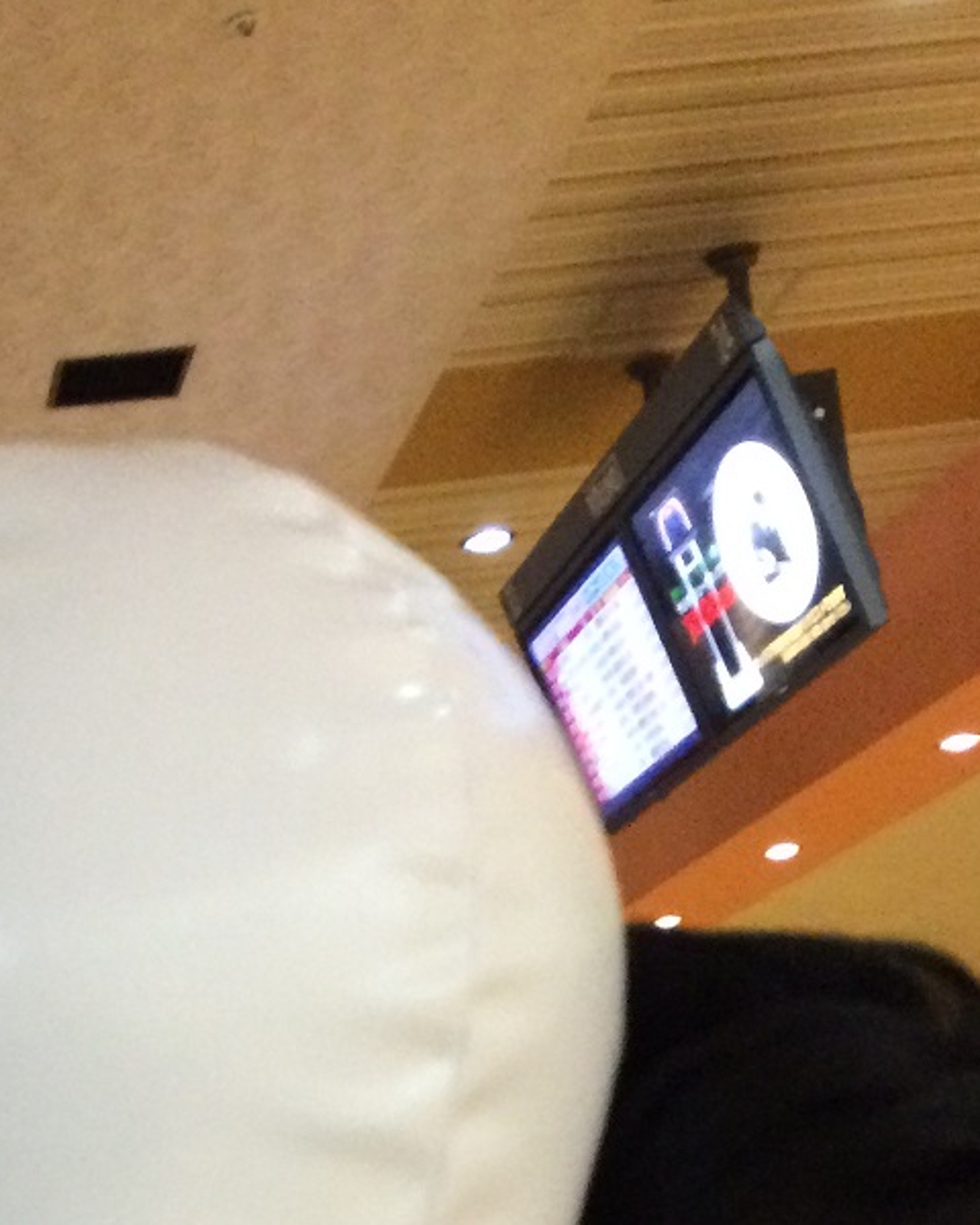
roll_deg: +8.8
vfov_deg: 22.0
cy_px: 1637
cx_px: 125
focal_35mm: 77
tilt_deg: -5.4
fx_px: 2792
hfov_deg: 19.6
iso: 320
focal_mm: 4.15
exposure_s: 1/20
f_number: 2.2
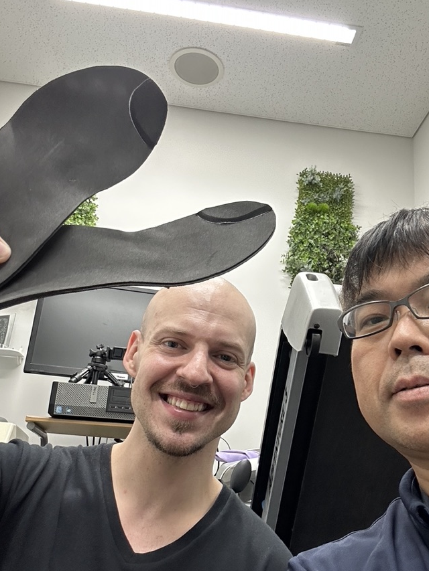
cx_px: 253
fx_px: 595
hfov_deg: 39.5
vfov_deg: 51.1
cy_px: 331
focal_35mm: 36
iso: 125
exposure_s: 1/50
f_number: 1.9
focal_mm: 2.69
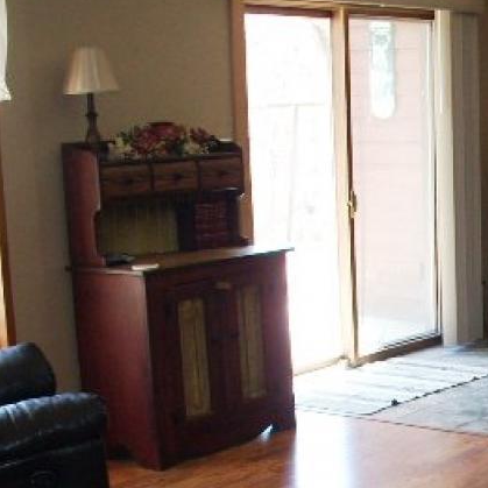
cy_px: 341
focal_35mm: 80
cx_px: 538
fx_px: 1276
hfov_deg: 20.6
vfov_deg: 21.5
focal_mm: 6.2
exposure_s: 1/30
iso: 100
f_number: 2.8
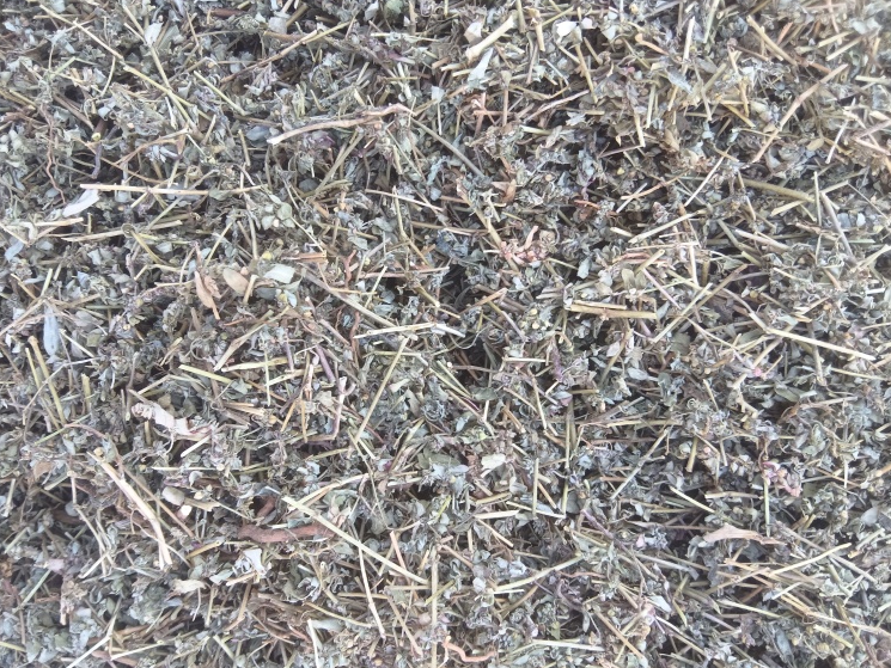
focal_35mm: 29
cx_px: 417
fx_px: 747
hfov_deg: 61.6
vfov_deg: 48.2
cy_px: 343
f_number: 2.2
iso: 184
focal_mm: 3.66
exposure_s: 1/100
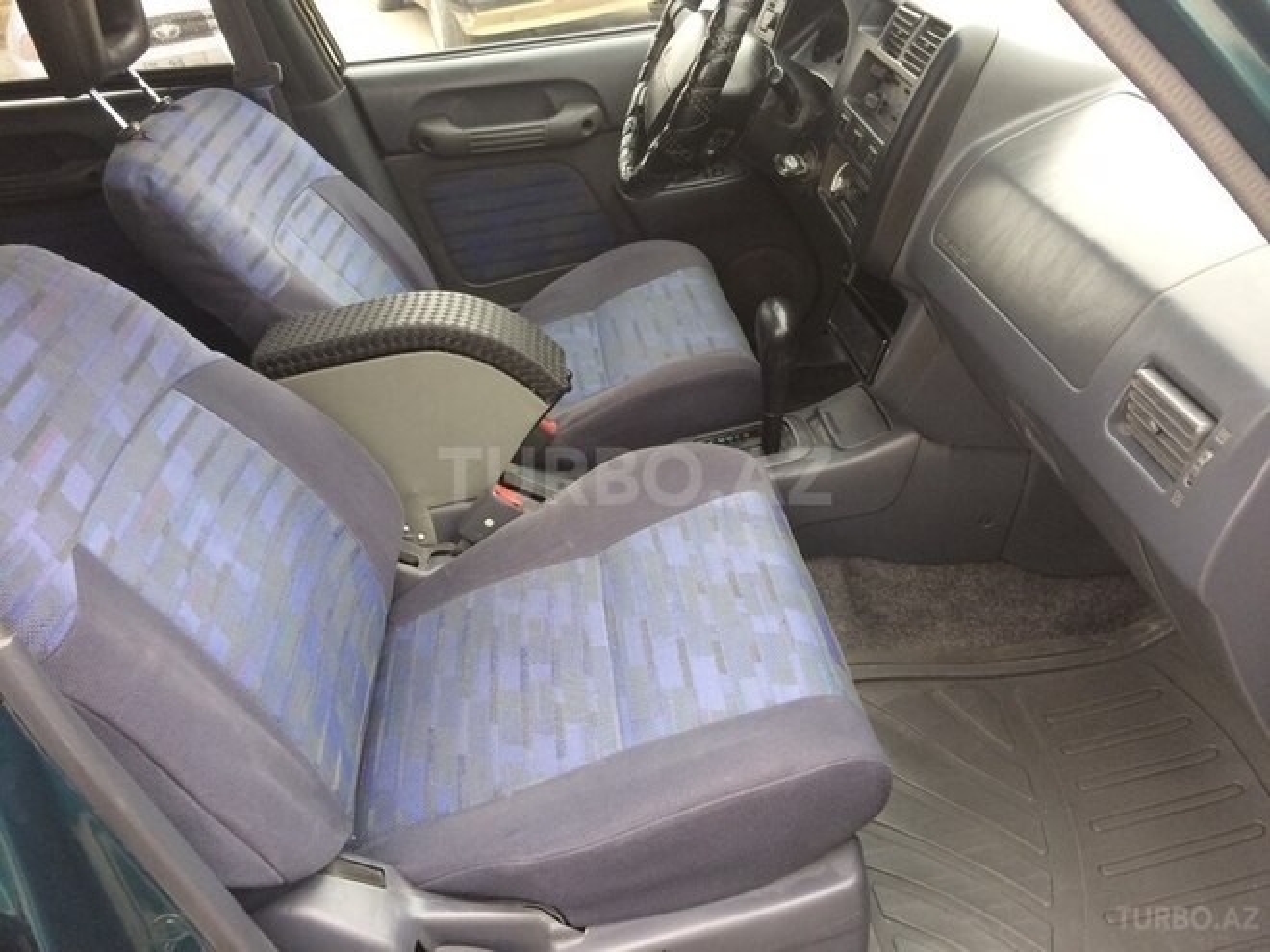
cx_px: 635
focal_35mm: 29
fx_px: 1064
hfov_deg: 61.7
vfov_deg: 48.2
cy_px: 476
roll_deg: +5.0
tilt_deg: -34.5
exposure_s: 1/33
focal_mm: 4.15
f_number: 2.2
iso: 50
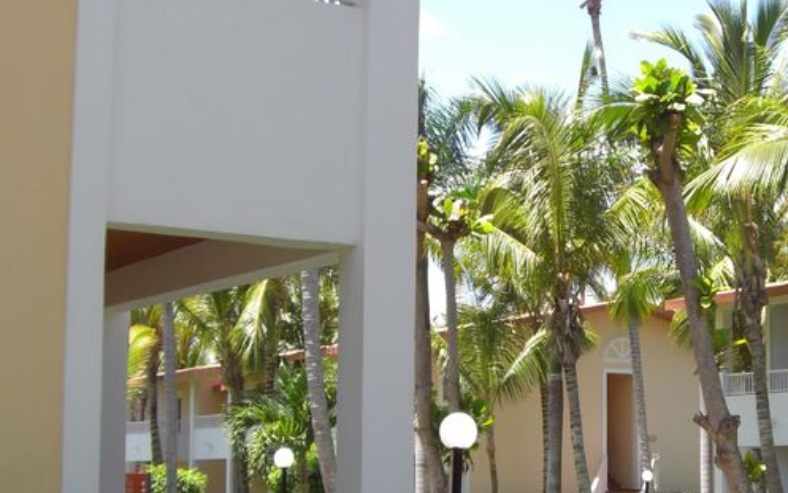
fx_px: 1783
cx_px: 610
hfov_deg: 24.6
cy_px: 323
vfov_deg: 15.7
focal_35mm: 83
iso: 64
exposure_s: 1/400
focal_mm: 6.2
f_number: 2.7
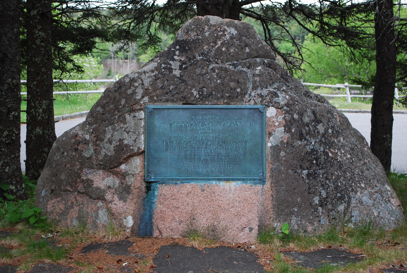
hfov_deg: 35.0
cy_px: 136
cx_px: 204
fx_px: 645
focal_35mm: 57
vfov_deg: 23.8
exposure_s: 1/125
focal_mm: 38
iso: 180
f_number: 5.6
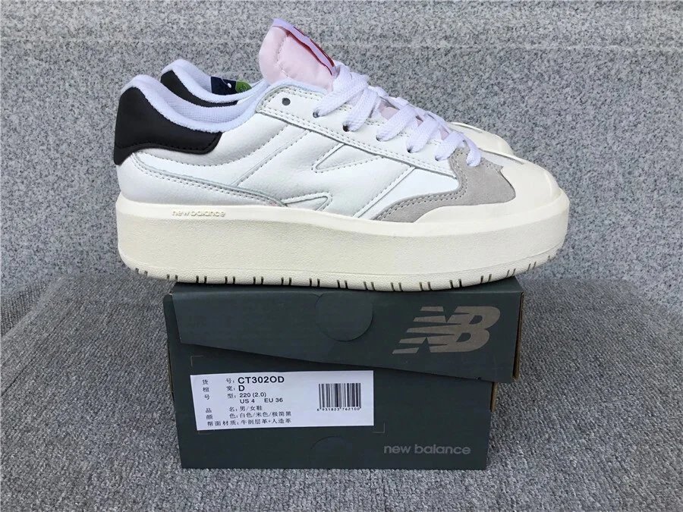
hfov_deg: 58.4
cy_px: 256
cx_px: 342
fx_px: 612
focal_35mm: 31
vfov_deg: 45.4
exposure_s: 1/460
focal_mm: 3.3
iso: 25
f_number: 2.4
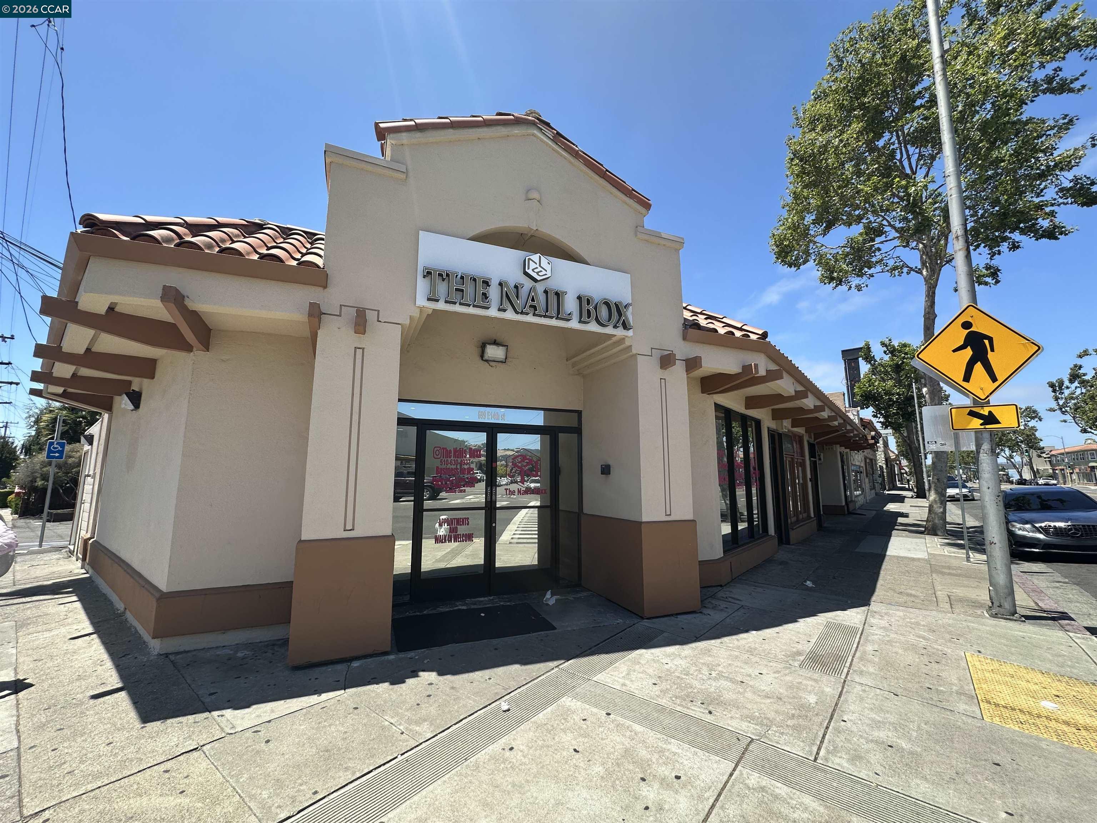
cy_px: 412
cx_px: 548
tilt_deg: +8.8
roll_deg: +0.0
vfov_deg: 85.7
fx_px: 444
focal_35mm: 14
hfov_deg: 102.1
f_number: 2.2
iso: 40
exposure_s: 1/842
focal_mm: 2.22
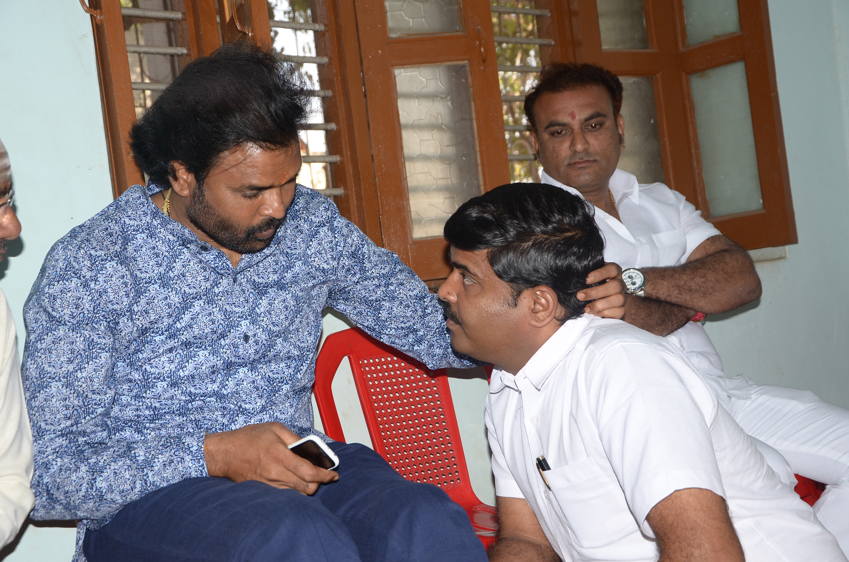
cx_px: 424
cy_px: 281
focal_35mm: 57
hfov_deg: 35.1
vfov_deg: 23.7
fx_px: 1341
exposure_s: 1/125
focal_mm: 38
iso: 400
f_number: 5.6
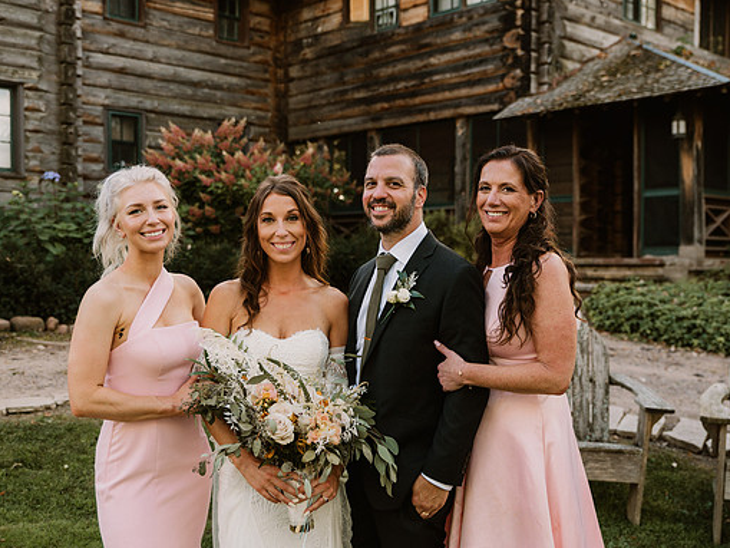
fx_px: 907
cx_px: 368
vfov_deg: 33.6
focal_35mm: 43
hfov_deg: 43.8
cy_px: 286
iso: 250
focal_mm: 36
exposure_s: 1/320
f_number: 2.8
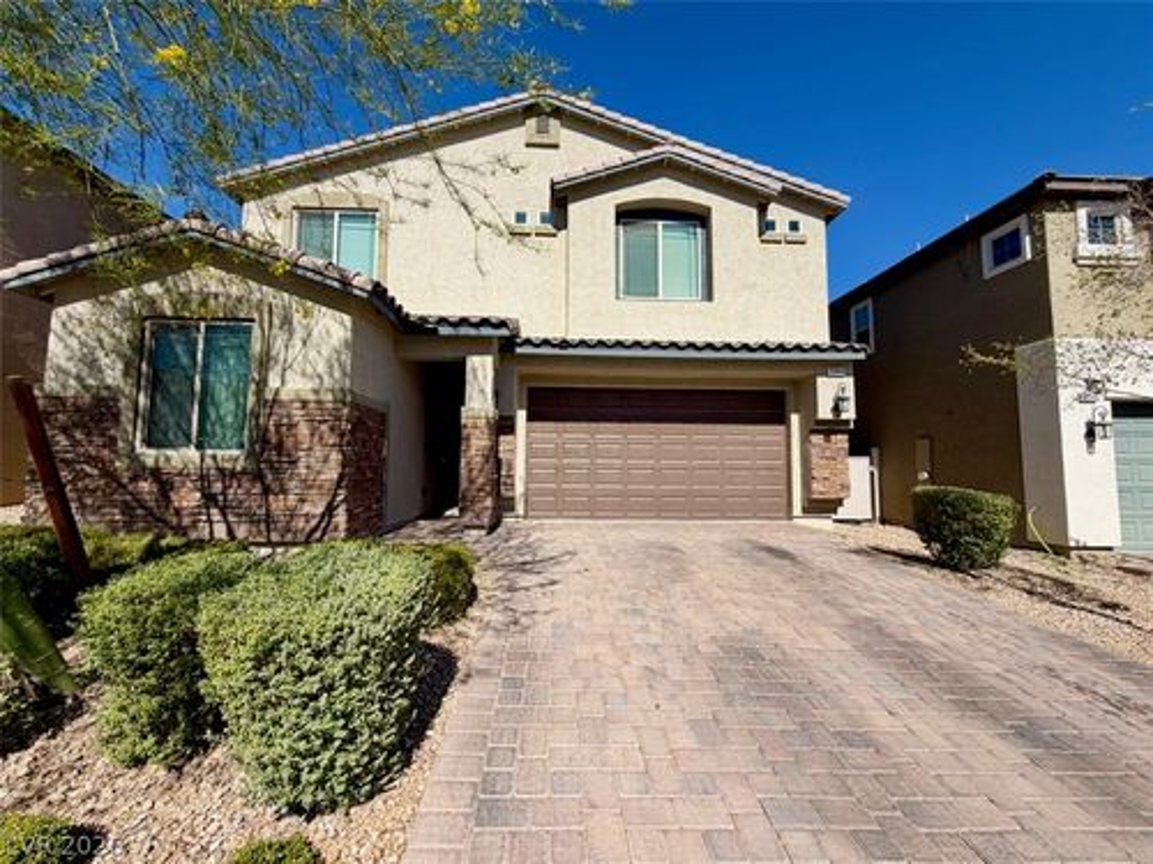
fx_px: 466
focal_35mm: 14
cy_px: 432
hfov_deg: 102.1
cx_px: 576
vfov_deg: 85.7
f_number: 2.2
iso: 25
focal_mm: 2.22
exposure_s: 1/1033
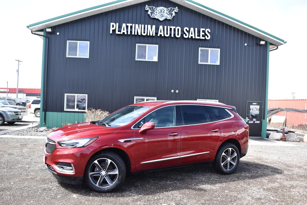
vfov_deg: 43.6
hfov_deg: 61.9
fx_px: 256
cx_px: 154
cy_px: 102
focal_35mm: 30
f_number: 6.3
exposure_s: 1/250
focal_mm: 20
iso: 200
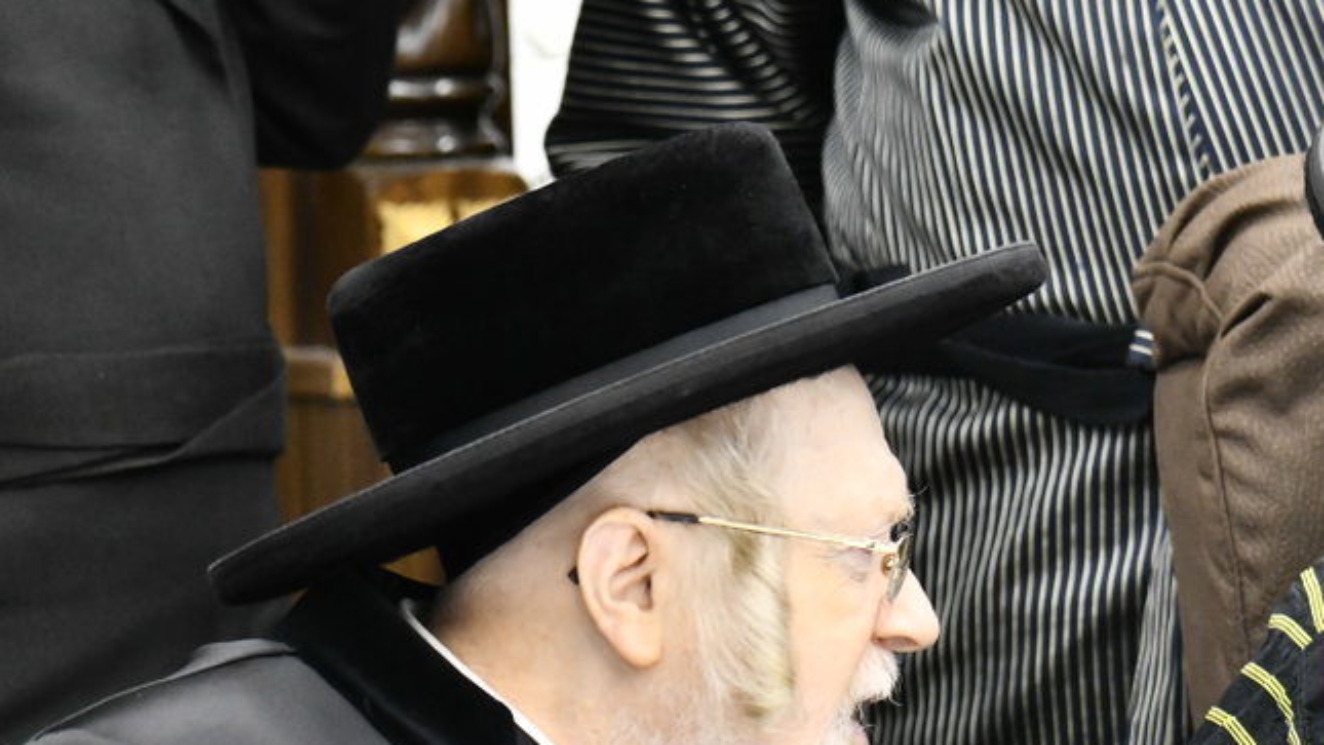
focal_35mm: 591
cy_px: 500
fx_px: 20751
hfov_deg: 3.7
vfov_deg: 2.1
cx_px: 1170
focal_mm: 260
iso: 2500
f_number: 5.6
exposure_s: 1/160
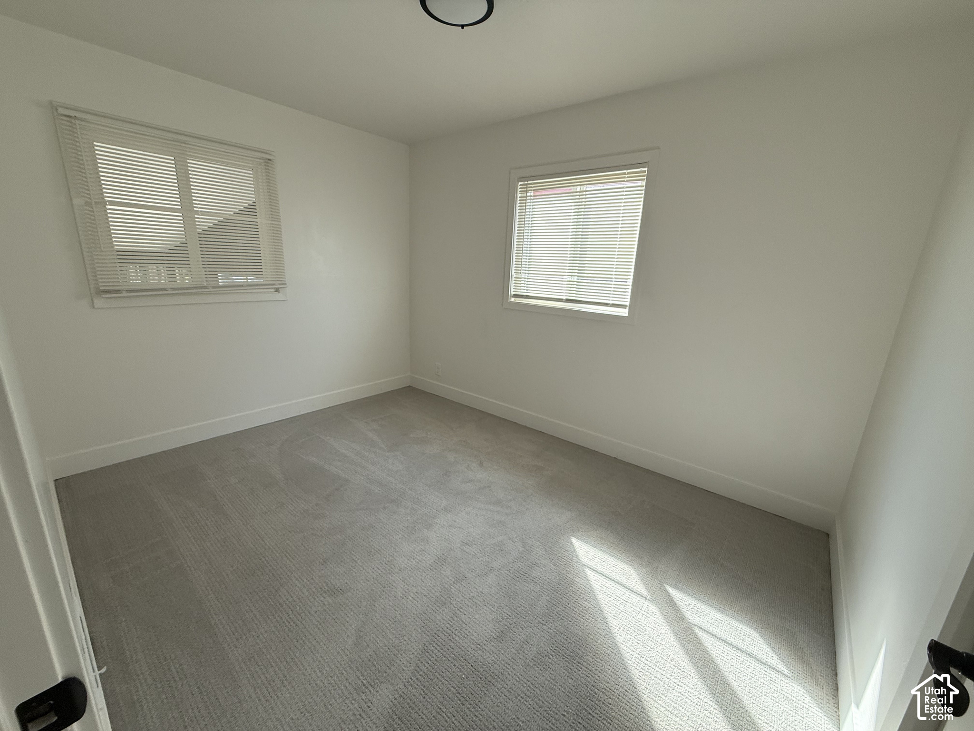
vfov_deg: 85.7
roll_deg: -2.5
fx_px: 394
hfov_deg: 102.1
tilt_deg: -14.3
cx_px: 487
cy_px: 366
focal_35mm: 14
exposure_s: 1/120
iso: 160
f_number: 2.2
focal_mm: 2.22
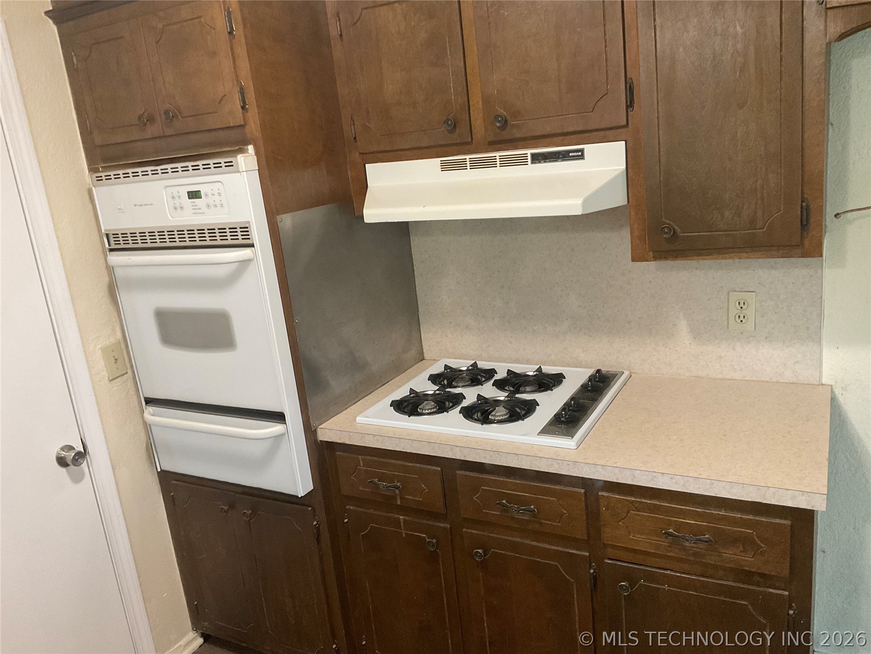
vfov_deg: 48.2
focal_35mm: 29
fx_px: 730
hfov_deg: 61.7
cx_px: 436
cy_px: 327
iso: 200
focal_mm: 3
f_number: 1.8
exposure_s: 1/60
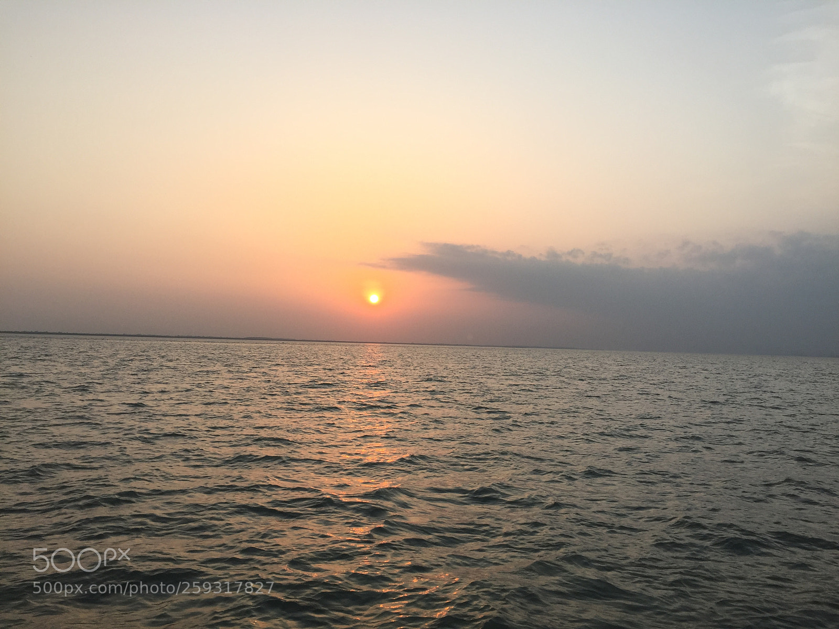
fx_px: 703
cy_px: 314
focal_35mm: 29
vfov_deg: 48.2
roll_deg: -1.1
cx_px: 420
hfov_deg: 61.7
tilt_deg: +3.8
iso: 32
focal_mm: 4.15
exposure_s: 1/549
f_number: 2.2
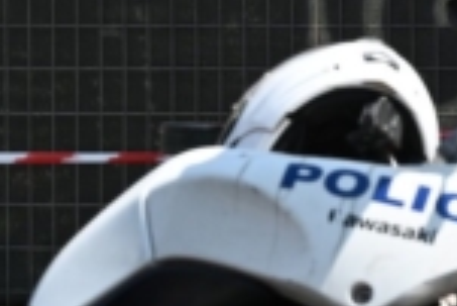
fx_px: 9670
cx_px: 829
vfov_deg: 1.8
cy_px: 294
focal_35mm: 761
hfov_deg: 2.7
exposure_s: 1/500
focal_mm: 120
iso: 250
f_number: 8
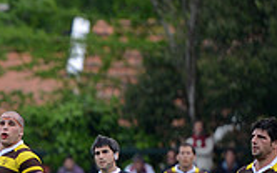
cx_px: -154
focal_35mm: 696
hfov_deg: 3.0
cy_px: 195
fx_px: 5258
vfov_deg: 1.9
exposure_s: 1/500
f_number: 2.8
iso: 640
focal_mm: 195
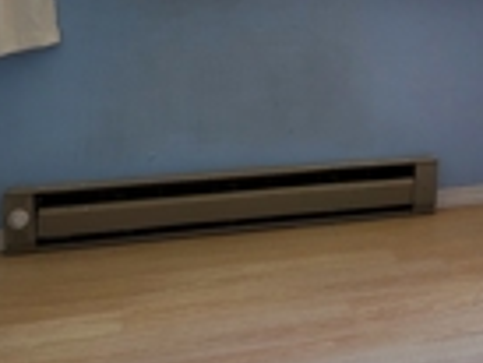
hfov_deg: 23.0
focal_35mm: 76
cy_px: -39
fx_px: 1061
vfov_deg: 18.6
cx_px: 617
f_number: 1.8
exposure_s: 1/121
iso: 40
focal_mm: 5.4
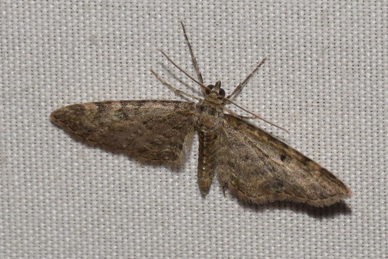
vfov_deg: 6.6
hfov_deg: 9.8
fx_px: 2265
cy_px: 130
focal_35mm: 210
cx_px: 194
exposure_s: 1/160
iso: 400
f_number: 10
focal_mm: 140
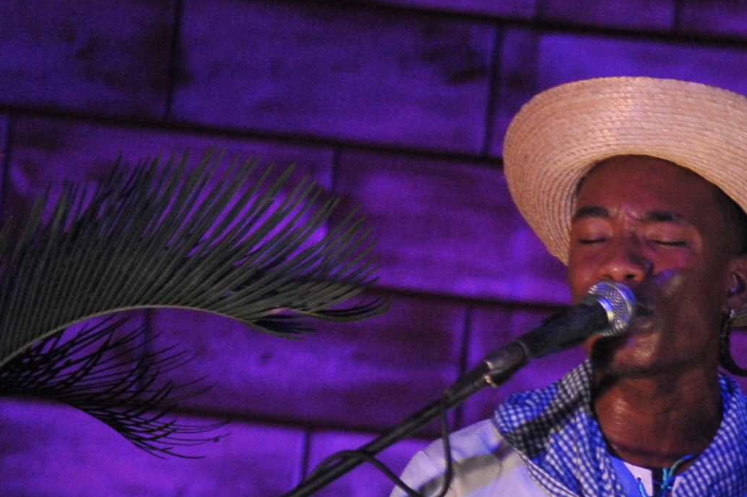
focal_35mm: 407
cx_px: 848
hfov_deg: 5.1
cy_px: 885
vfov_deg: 3.4
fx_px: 8440
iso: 3200
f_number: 2.8
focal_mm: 98
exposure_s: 1/640
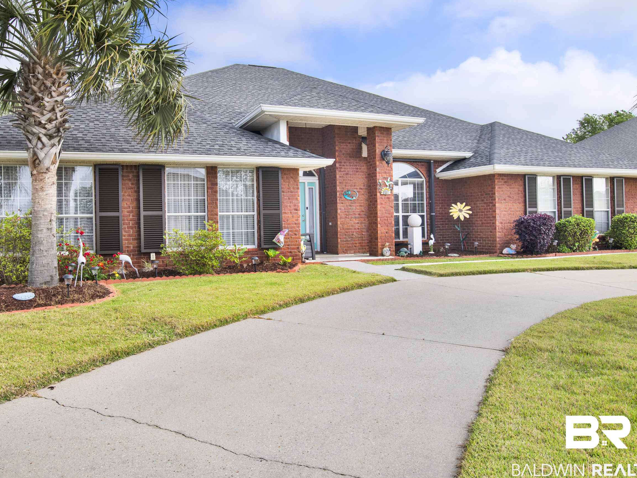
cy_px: 224
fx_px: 497
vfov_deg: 51.3
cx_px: 278
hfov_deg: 65.1
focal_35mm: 27
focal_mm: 21
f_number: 11
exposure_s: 1/160
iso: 200
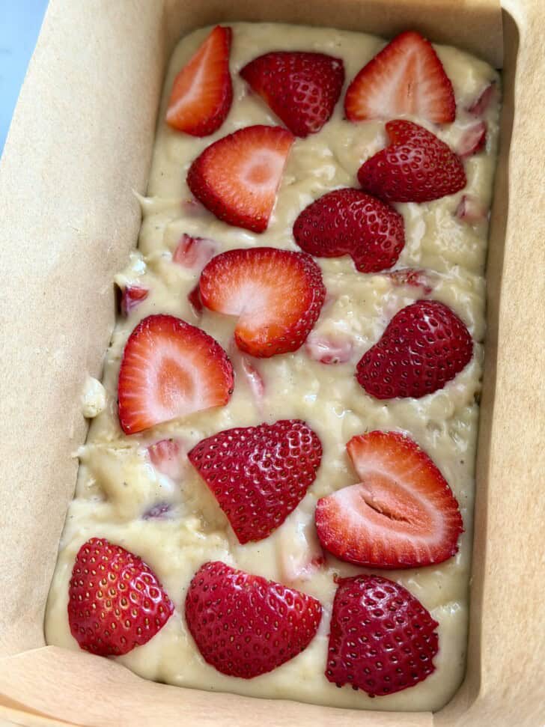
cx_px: 272
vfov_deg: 39.7
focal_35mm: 48
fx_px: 1008
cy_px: 364
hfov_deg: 30.3
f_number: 1.8
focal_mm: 6.8
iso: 160
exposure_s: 1/60
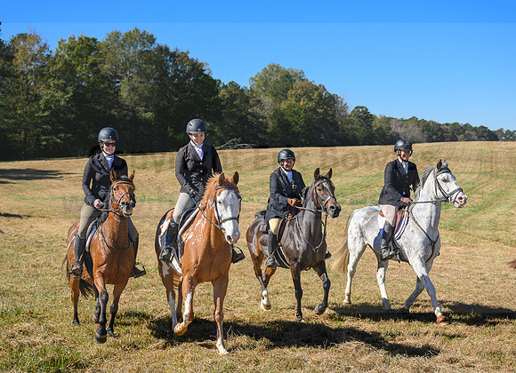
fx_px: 832
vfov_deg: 25.3
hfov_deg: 34.4
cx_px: 269
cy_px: 162
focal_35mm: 57
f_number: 4
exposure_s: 1/500
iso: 64
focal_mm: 45
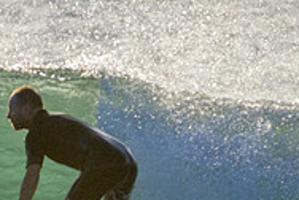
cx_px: 16
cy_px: 246
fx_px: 28025
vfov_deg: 0.4
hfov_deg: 0.6
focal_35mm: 3369
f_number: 11
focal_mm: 800
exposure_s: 1/2000
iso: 560
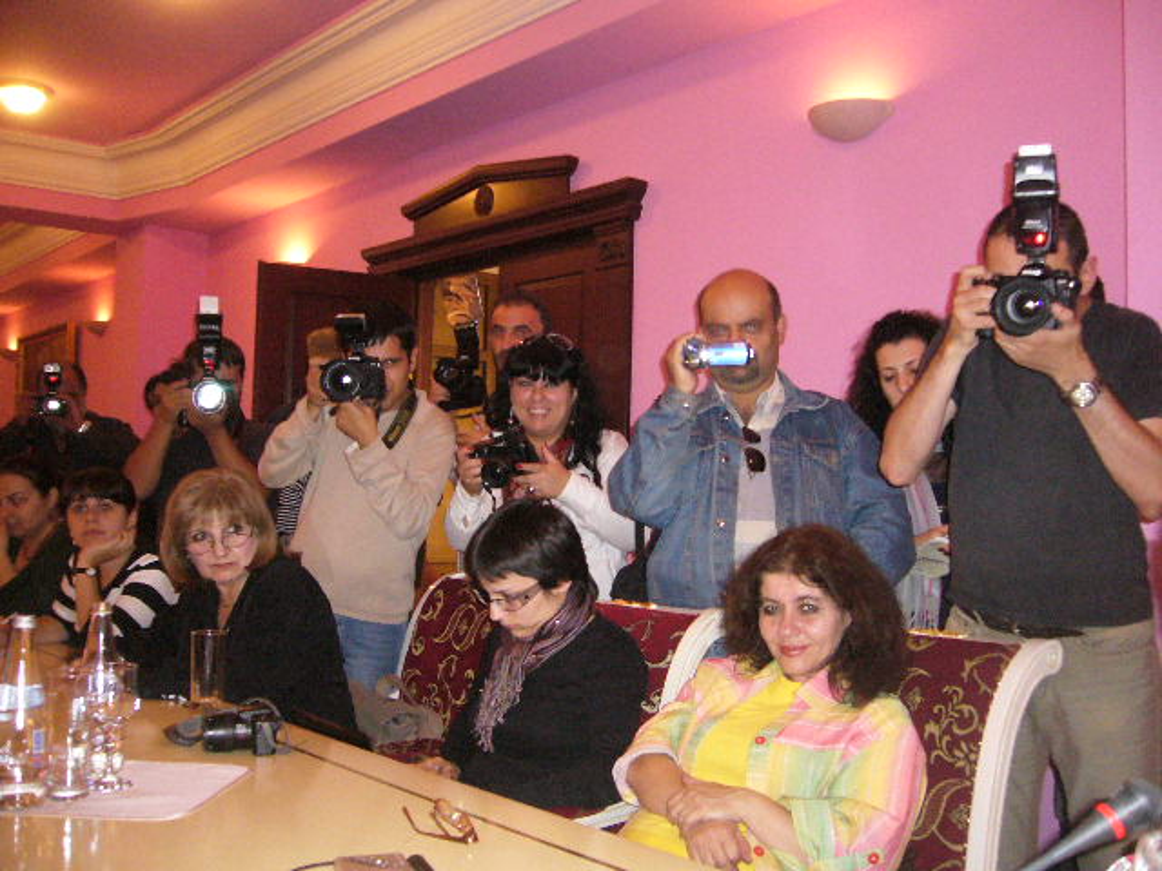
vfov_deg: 40.7
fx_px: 1175
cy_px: 436
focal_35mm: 35
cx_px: 581
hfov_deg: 52.6
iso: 400
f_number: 2.8
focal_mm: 5.8
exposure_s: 1/60
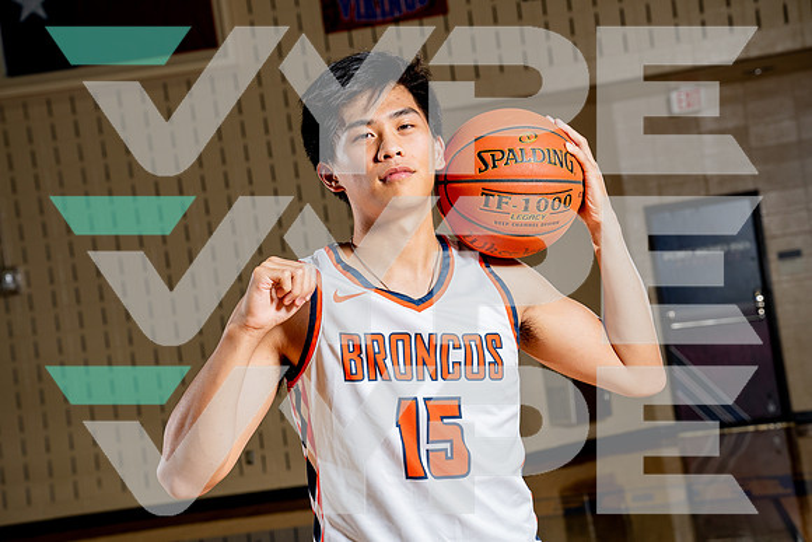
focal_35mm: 69
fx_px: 1557
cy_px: 271
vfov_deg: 19.7
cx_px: 406
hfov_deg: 29.2
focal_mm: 69
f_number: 6.3
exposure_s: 1/250
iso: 400
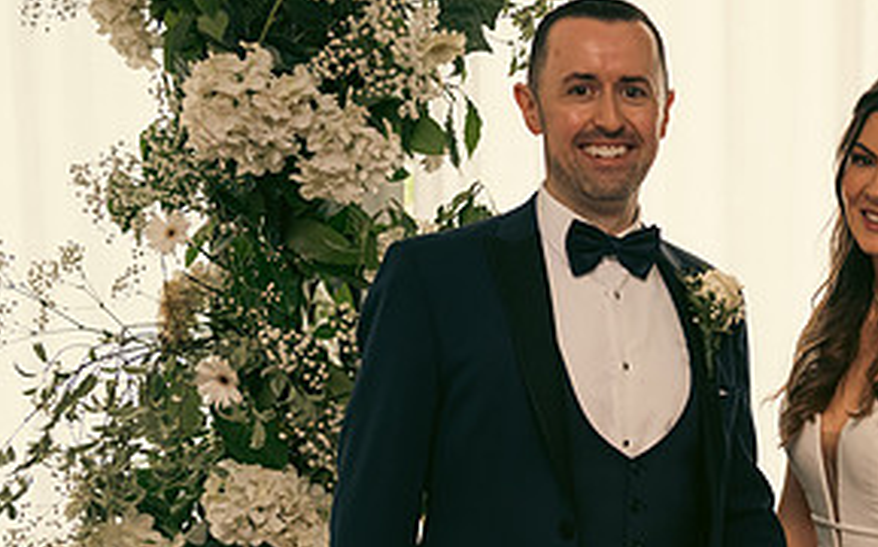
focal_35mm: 86
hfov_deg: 23.4
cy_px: 390
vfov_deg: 15.1
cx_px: 799
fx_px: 2056
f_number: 3.5
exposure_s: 1/160
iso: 640
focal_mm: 42
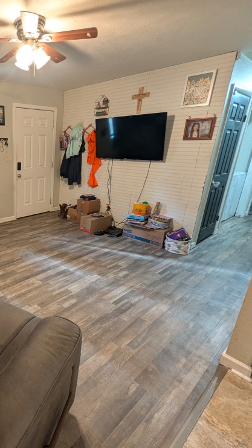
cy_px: 220
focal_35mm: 18
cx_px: 18
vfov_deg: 92.7
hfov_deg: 52.3
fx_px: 214
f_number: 1.7
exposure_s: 1/24
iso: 311
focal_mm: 2.02
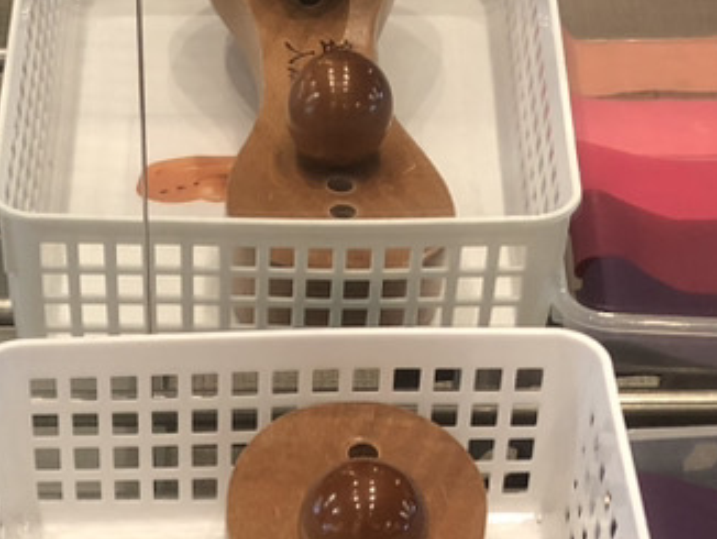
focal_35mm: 103
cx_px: 132
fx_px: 2135
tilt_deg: -53.1
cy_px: 968
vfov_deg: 13.0
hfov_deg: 18.9
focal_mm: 4
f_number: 1.8
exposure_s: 1/17
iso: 40
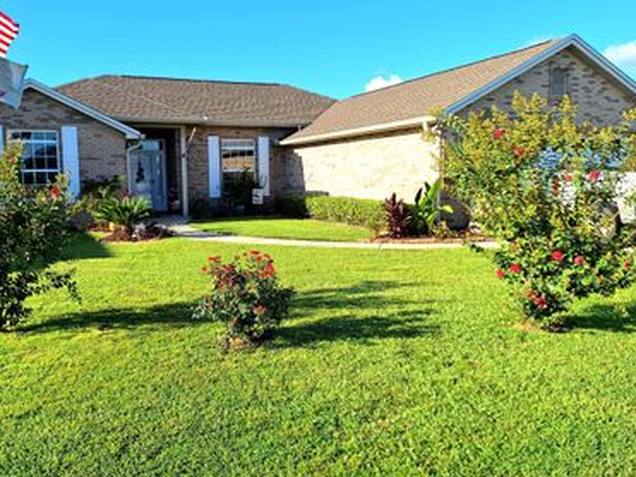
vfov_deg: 45.4
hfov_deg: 58.1
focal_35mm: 31
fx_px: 569
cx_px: 267
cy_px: 222
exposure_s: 1/2000
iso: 40
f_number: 1.8
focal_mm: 5.54
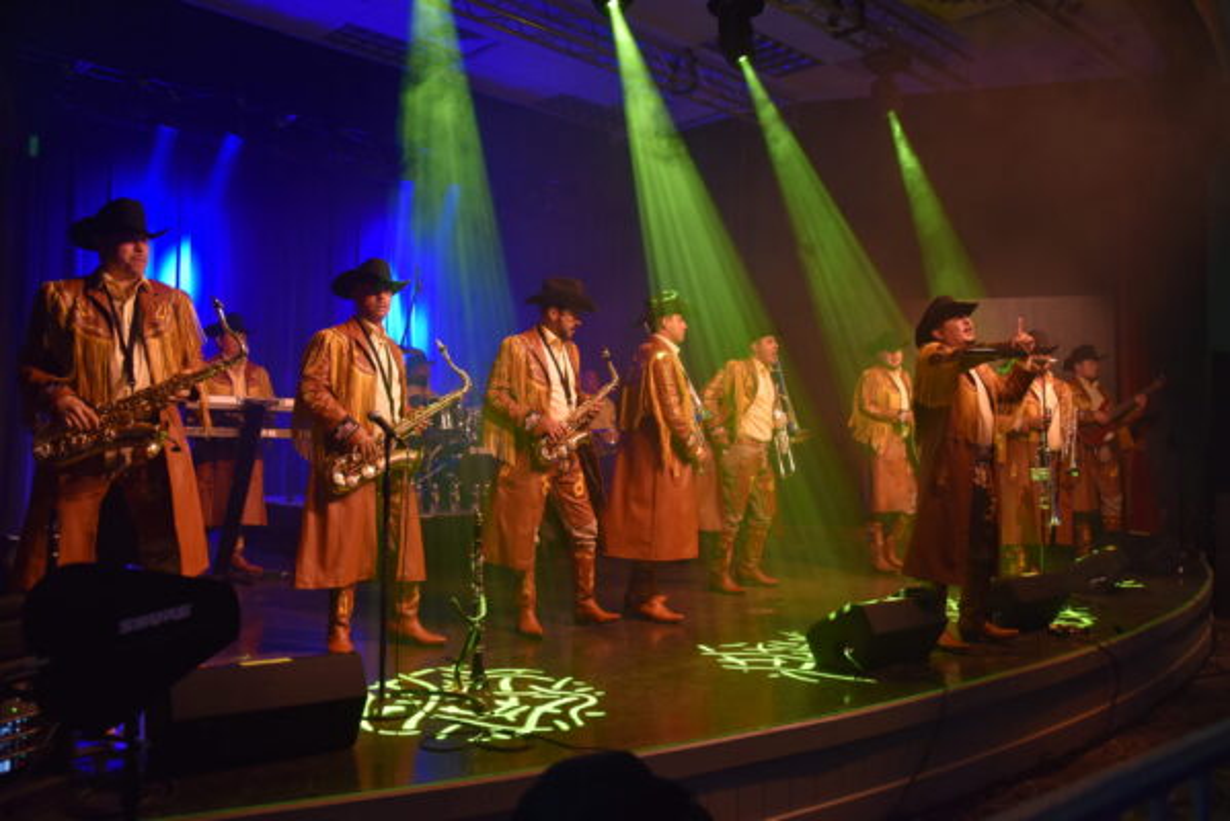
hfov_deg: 61.9
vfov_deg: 43.7
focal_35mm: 30
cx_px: 615
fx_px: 1025
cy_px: 410
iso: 1600
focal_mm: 30
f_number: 4
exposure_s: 1/40
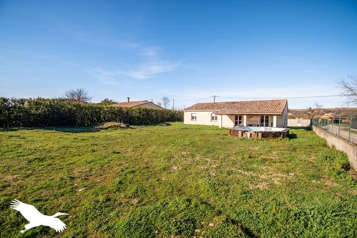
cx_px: 178
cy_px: 119
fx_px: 149
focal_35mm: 15
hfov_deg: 100.4
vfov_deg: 77.3
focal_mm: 10
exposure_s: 1/1000
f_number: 5.6
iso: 200
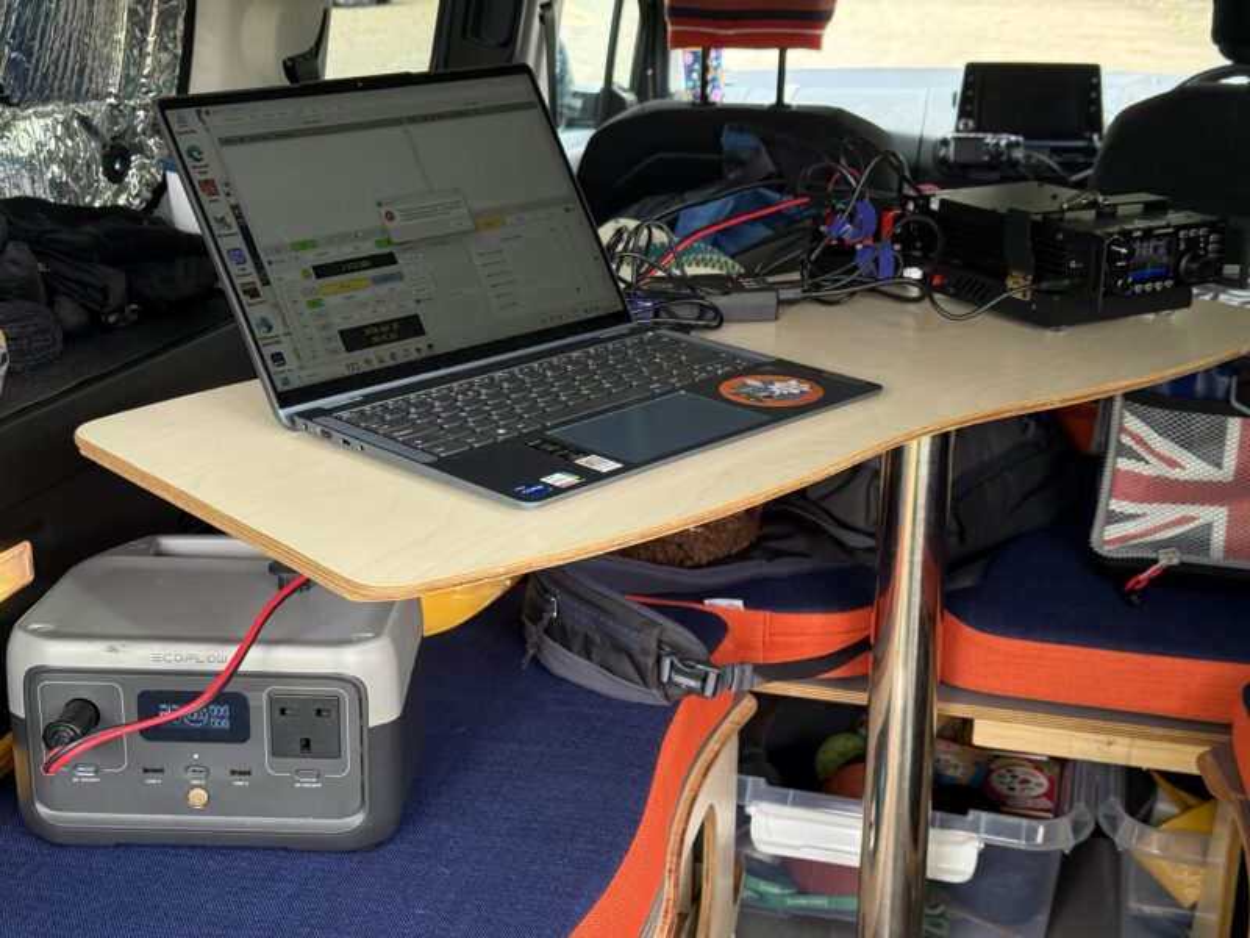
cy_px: 469
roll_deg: -0.7
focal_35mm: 48
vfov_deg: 30.3
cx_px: 625
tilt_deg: -17.9
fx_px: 1733
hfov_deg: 39.7
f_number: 1.78
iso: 200
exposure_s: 1/193
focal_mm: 6.76
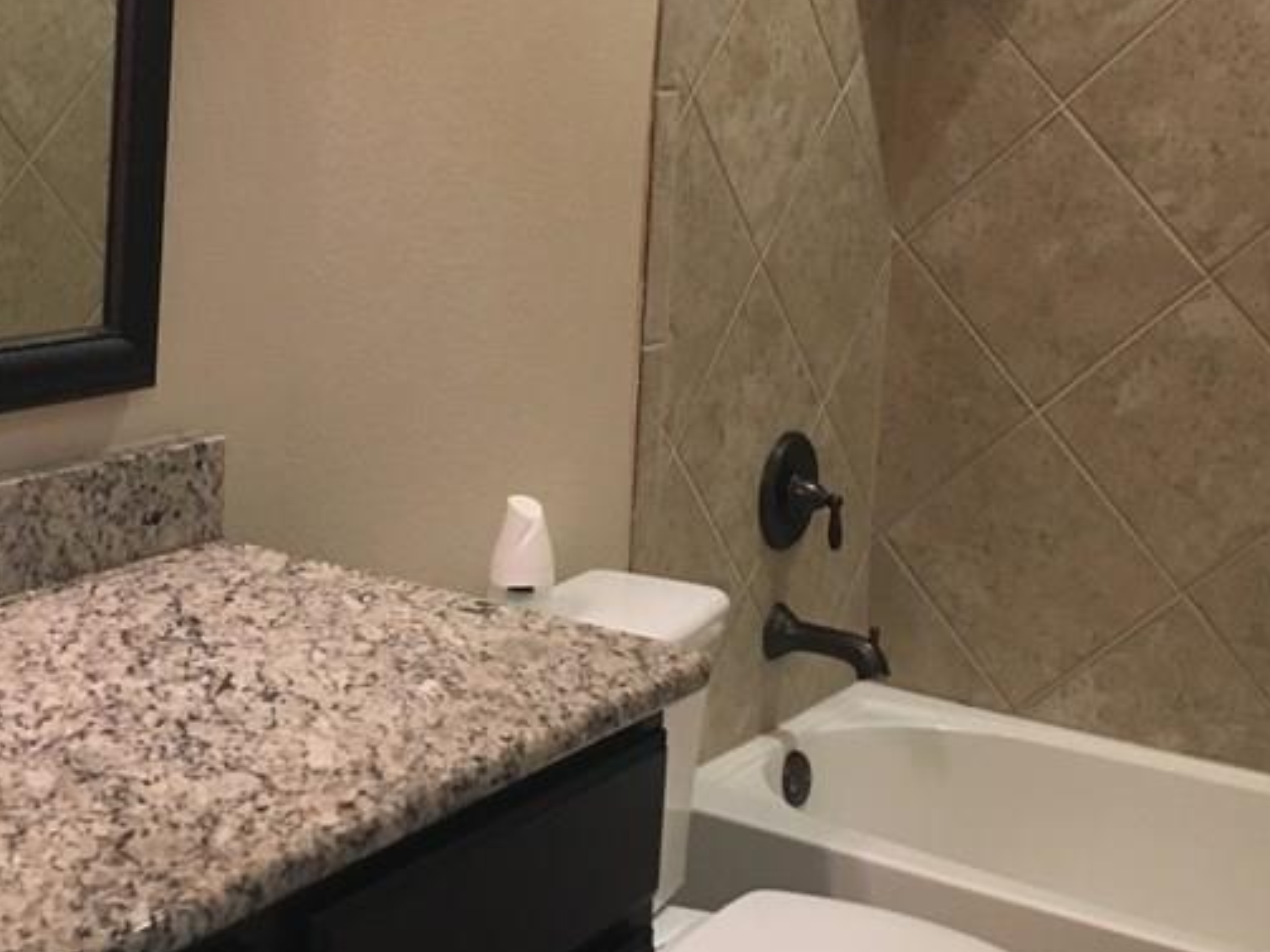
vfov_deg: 24.4
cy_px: 202
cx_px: 467
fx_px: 2164
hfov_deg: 32.5
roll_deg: -2.2
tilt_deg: -4.1
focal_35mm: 59
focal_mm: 4.15
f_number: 2.2
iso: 160
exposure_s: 1/30
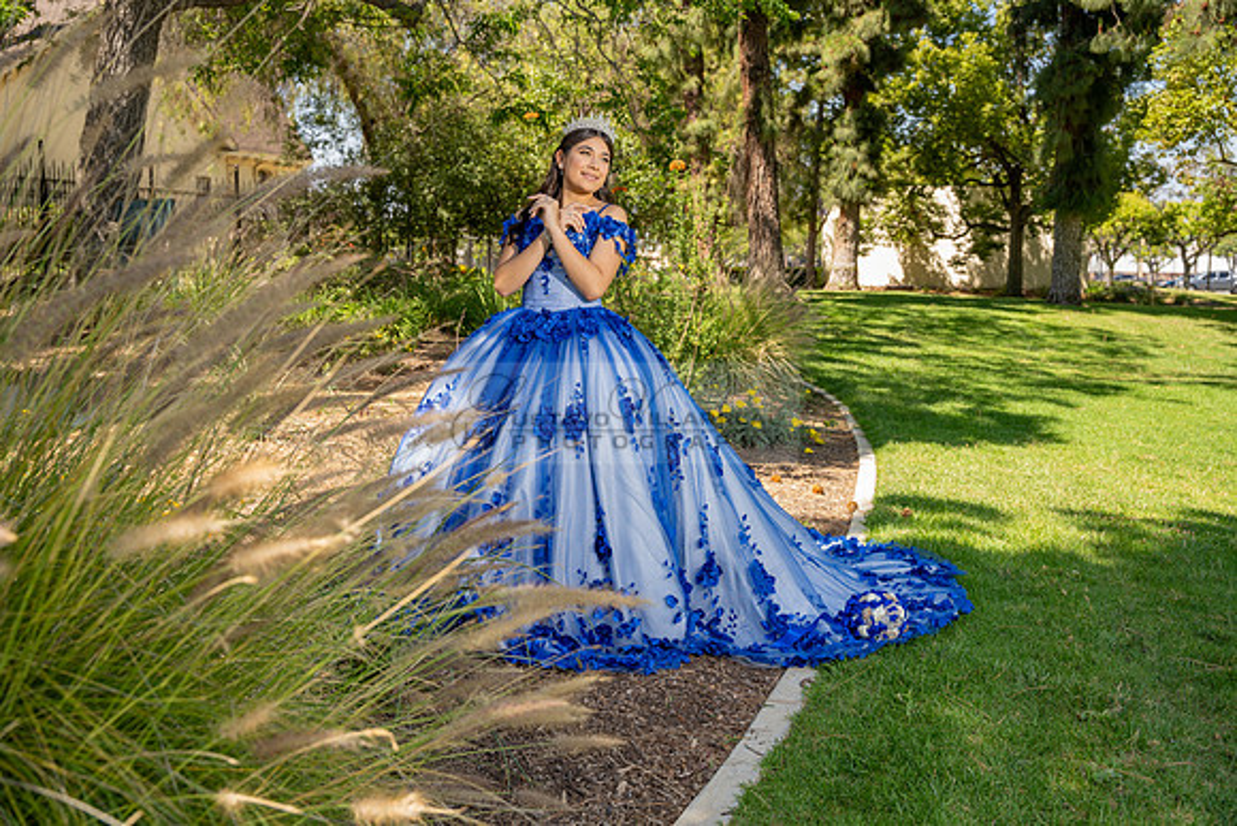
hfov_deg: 51.0
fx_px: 1296
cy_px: 413
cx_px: 618
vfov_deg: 35.3
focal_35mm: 38
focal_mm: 37.7
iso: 125
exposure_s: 1/200
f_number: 4.5
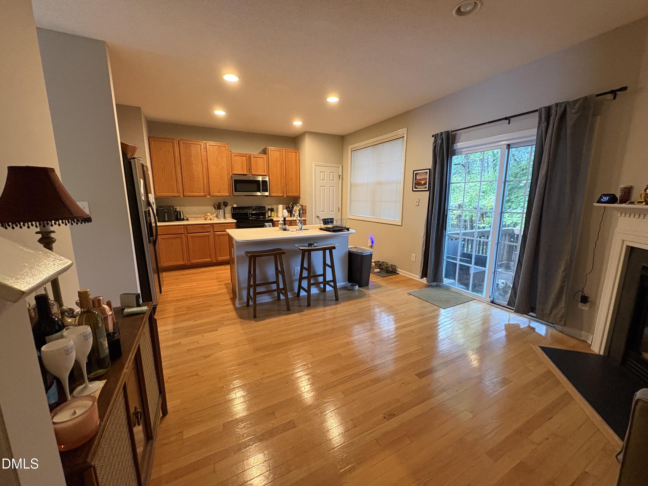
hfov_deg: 102.1
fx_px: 262
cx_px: 324
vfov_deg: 85.7
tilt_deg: -10.6
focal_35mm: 14
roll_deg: +0.2
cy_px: 243
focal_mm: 2.22
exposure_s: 1/60
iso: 400
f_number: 2.2
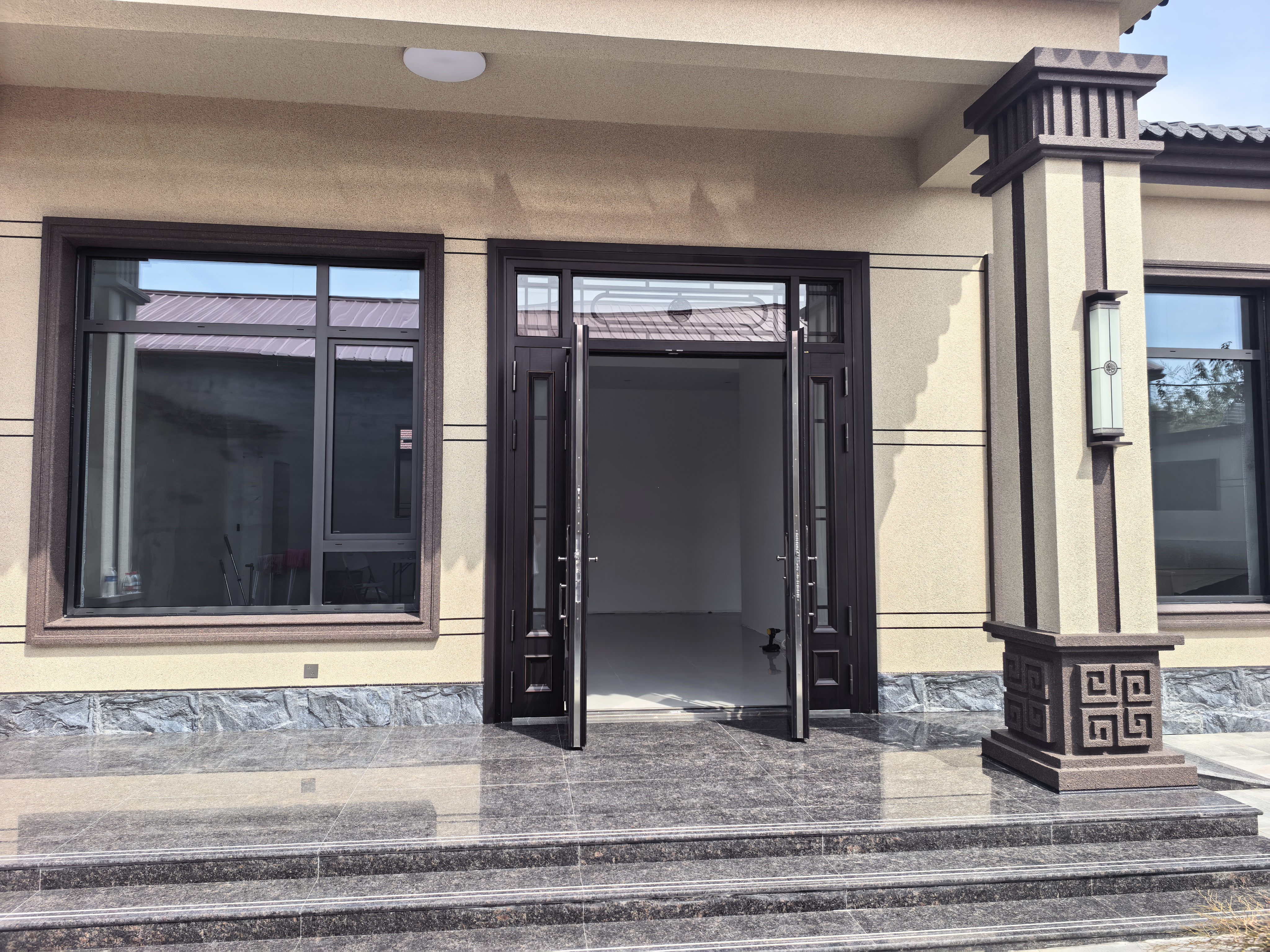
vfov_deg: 56.8
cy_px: 476
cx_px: 635
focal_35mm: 24
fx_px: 881
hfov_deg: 71.6
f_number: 2
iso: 50
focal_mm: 6.98
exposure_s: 1/2849
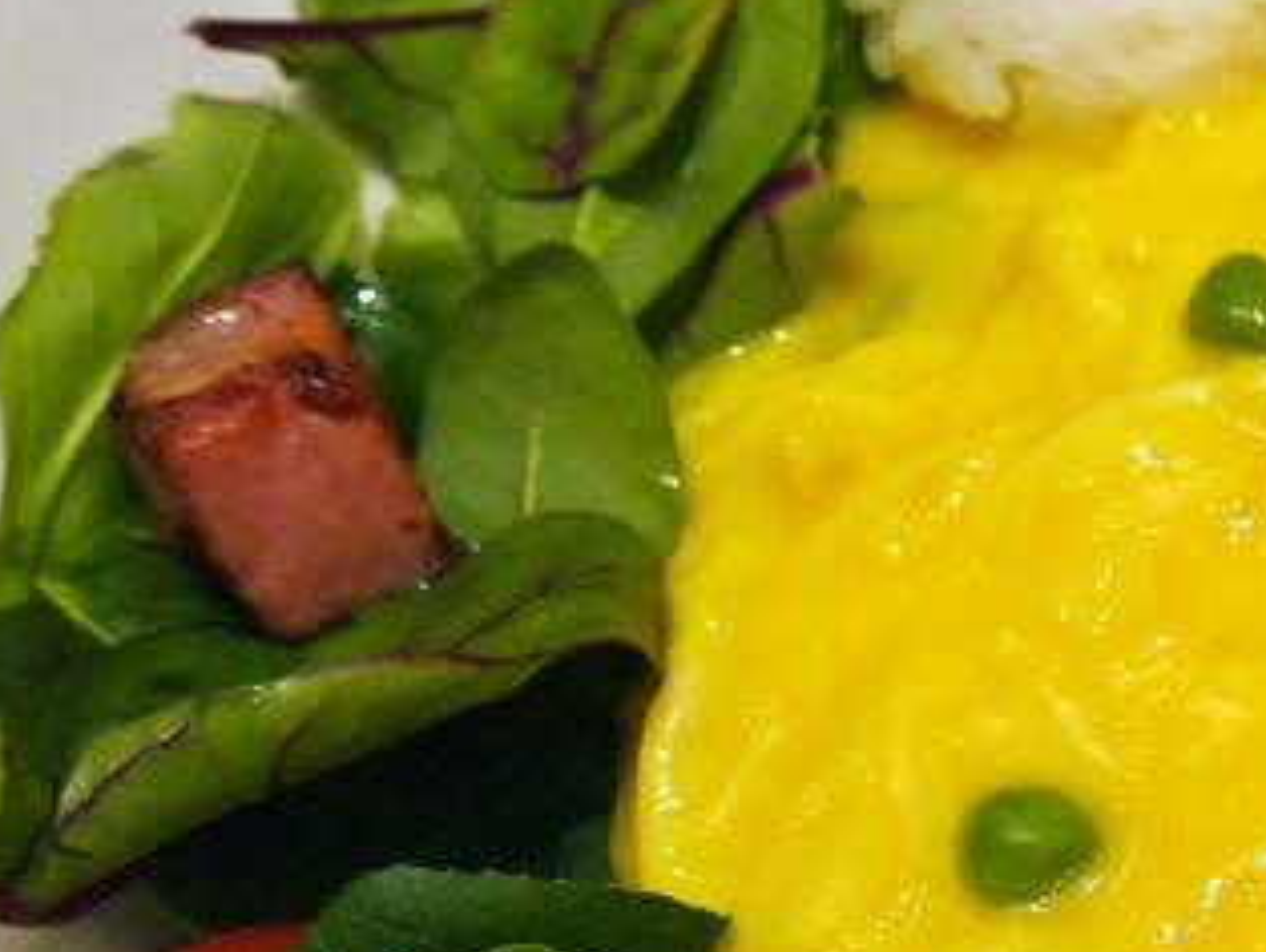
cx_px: 1867
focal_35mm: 107
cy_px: 823
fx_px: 3916
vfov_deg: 13.7
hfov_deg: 16.8
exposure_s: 1/80
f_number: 3.5
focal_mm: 14
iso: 160
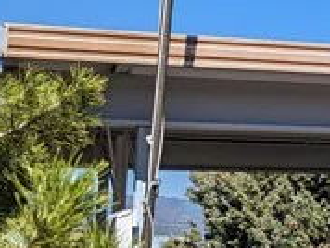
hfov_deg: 12.2
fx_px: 1317
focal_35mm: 138
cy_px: 222
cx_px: 718
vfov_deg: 10.7
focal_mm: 6.81
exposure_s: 1/2976
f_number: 1.85
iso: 44
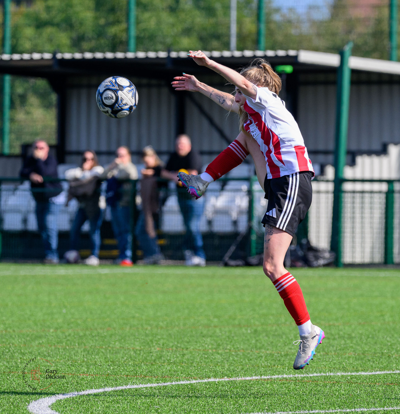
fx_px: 6075
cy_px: 205
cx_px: 234
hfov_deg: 3.8
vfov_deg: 3.9
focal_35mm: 457
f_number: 5
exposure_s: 1/2000
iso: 560
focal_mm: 240
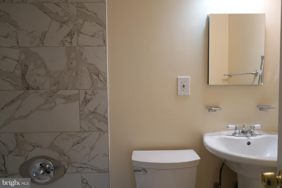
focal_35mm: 28
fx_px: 219
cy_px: 94
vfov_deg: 46.4
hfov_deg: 65.5
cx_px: 141
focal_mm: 28
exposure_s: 1/30
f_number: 3.5
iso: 200
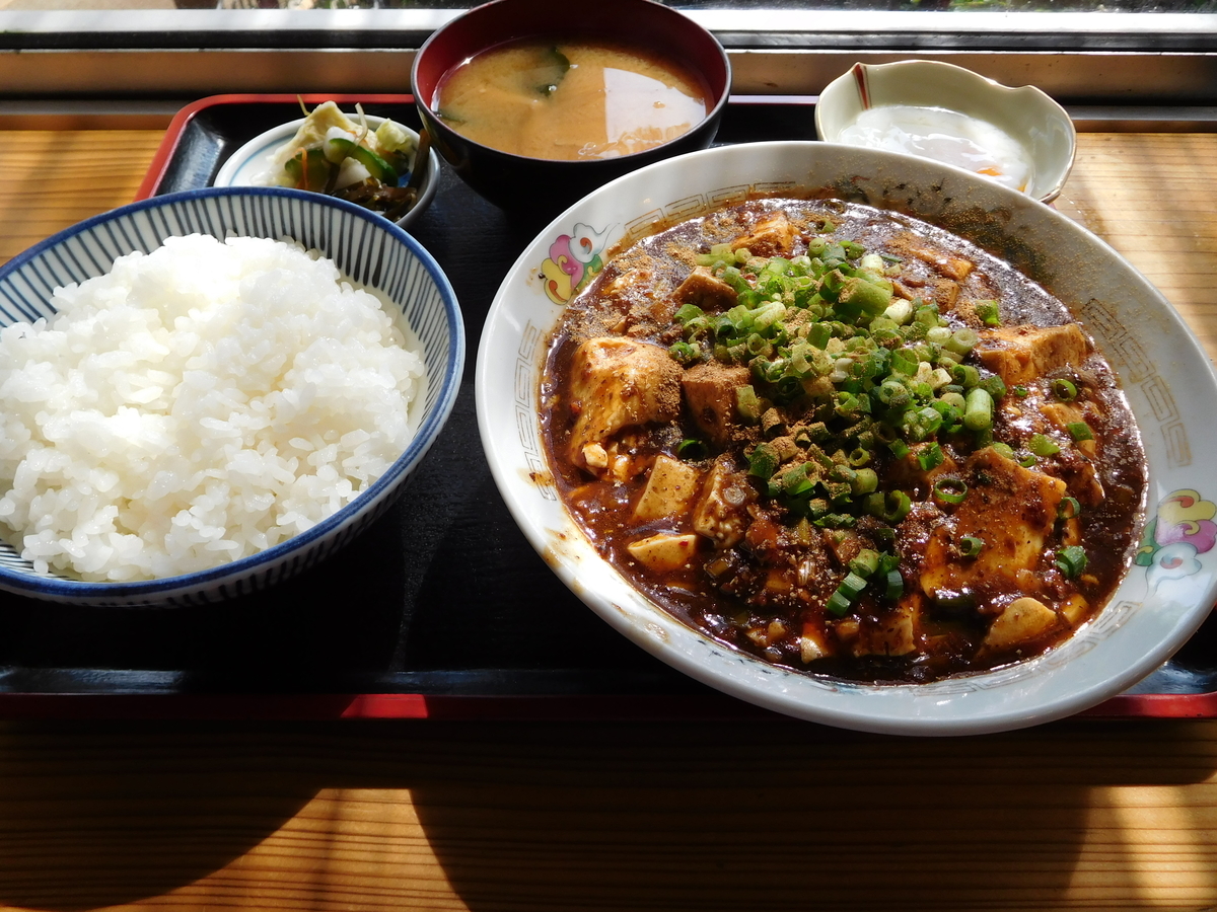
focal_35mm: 25
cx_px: 608
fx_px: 879
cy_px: 456
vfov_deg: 54.9
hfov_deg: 69.4
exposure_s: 1/200
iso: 125
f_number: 3.4
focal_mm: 4.5
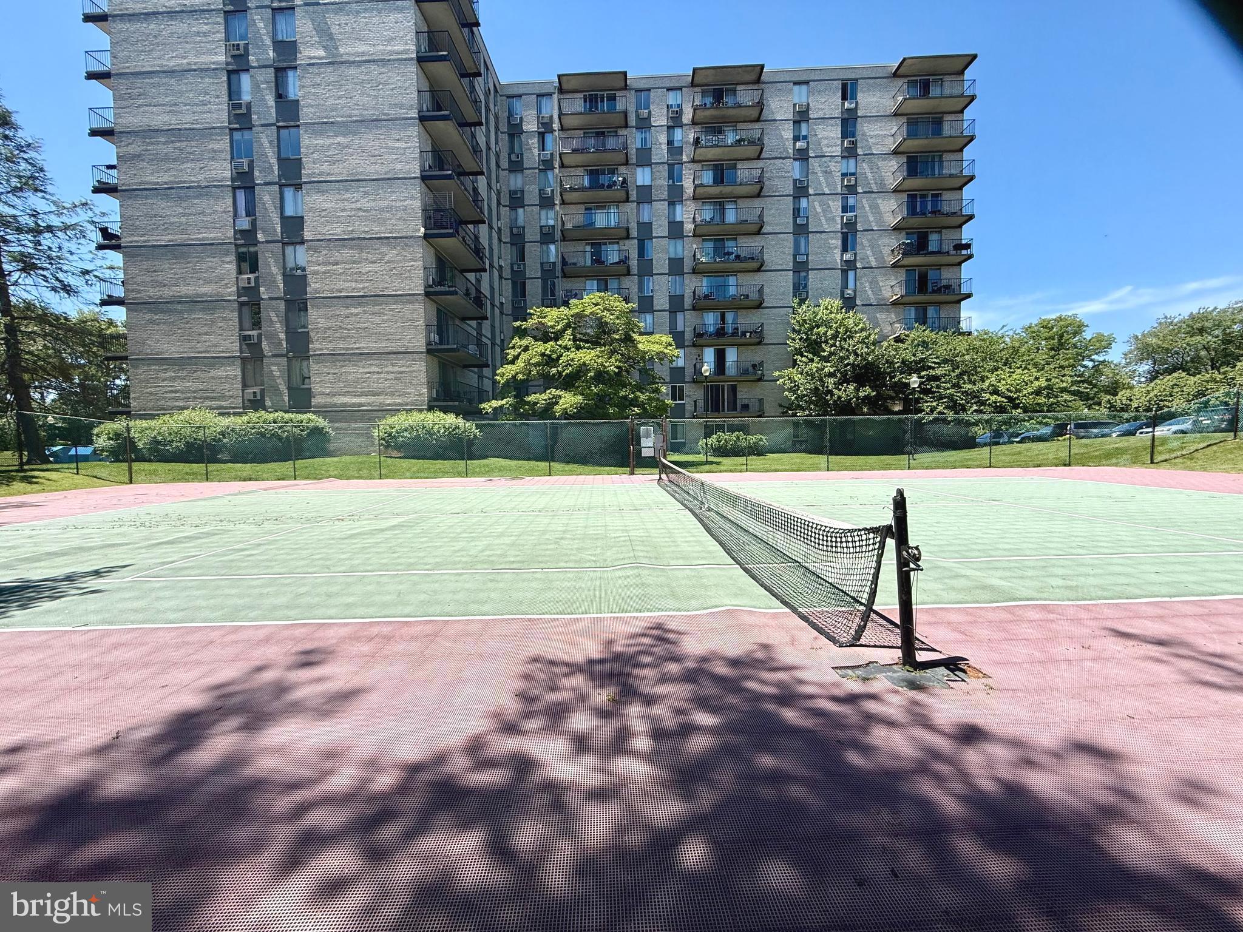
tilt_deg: -1.7
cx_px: 622
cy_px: 466
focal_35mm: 14
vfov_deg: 85.7
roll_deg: +1.0
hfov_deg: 102.1
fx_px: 503
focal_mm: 2.22
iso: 50
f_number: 2.2
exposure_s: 1/2092
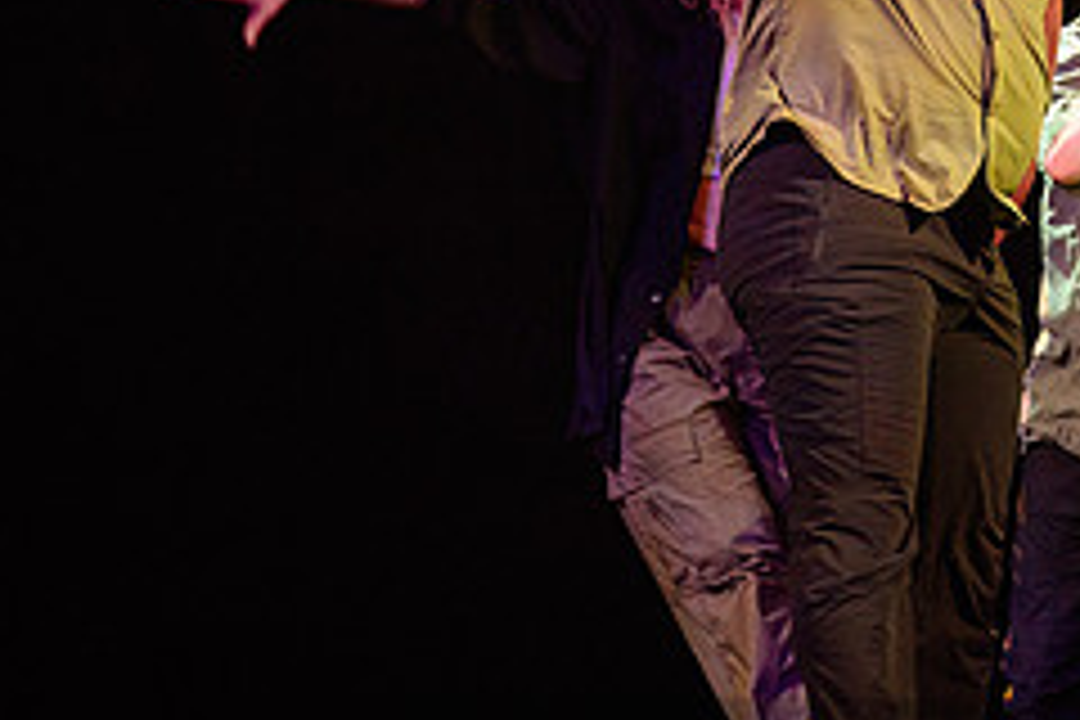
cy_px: 284
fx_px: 11549
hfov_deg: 5.3
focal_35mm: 385
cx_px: 1278
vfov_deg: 3.6
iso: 1600
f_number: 2.8
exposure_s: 1/320
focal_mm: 150
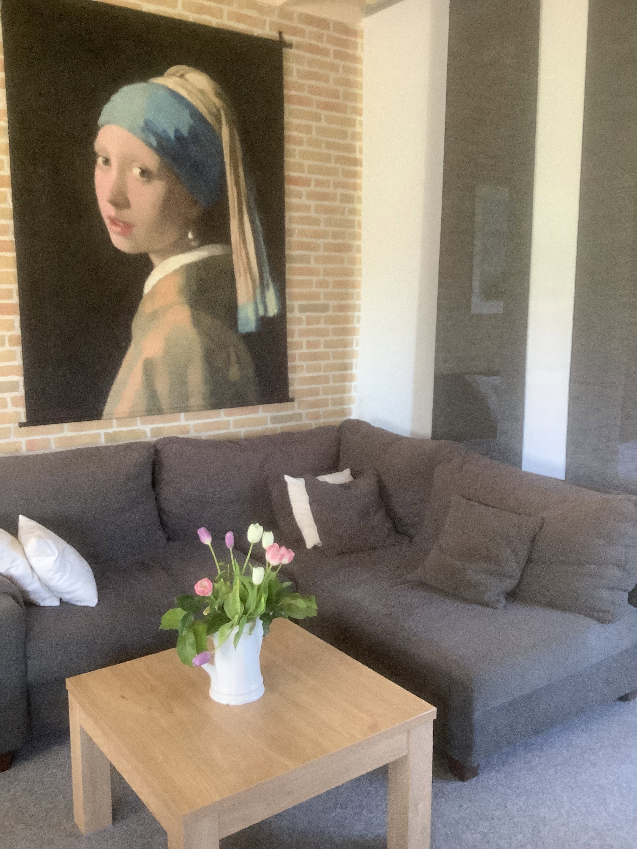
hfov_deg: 45.4
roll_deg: -0.2
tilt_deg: -9.2
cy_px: 424
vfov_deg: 58.4
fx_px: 761
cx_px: 318
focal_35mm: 31
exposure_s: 1/60
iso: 400
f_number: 2.4
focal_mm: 3.3
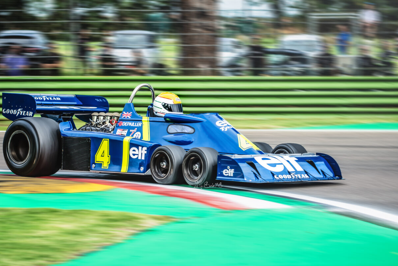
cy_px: 130
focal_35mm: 146
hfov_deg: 14.0
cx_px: 187
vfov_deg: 9.4
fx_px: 1615
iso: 80
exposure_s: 1/400
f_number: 4
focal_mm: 110
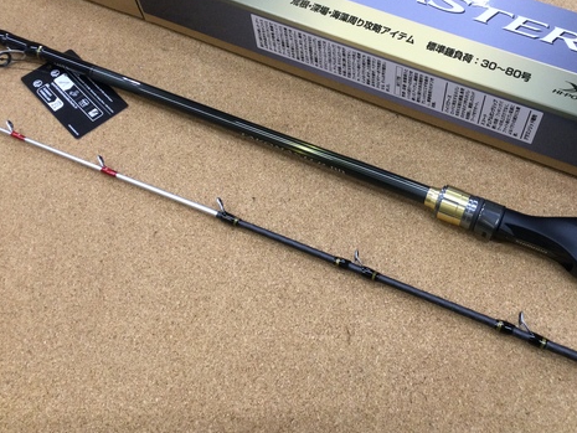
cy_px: 164
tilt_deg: -57.1
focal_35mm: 40
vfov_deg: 35.8
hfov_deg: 46.4
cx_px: 360
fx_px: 667
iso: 40
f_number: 2.4
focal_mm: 3.3
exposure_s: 1/30
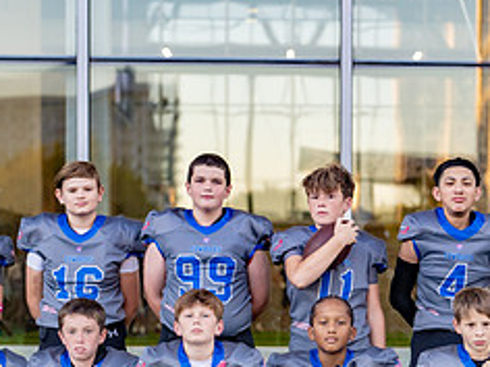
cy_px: 391
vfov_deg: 10.1
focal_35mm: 146
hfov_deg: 13.5
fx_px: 2067
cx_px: 383
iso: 320
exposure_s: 1/400
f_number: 2
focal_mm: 50
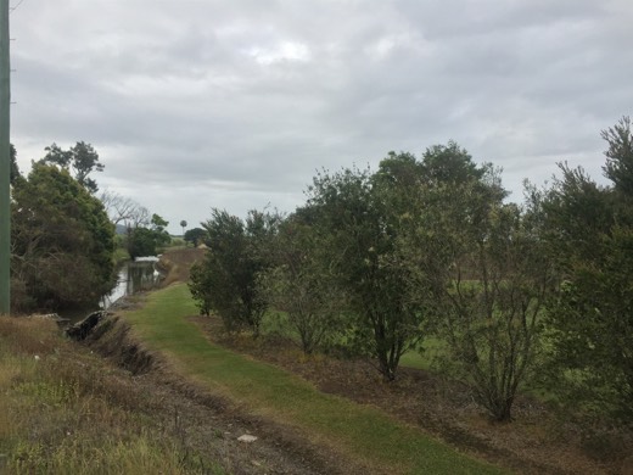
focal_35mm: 29
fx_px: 530
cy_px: 238
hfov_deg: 61.7
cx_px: 316
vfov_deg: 48.2
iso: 32
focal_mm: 4.15
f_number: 2.2
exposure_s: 1/1522
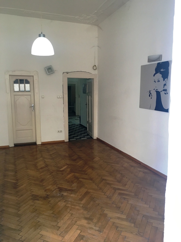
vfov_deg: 61.7
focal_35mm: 29
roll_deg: +1.0
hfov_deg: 48.2
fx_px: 202
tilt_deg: -7.0
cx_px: 90
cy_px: 121
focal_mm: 4.15
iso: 125
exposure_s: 1/33
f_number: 2.2
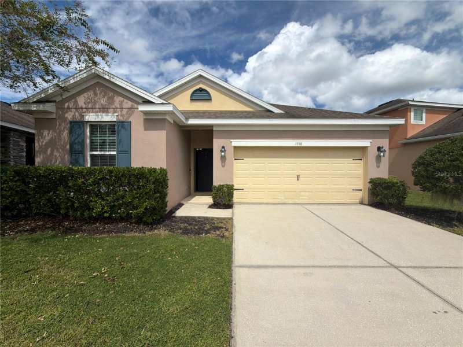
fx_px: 187
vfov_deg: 85.7
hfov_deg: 102.1
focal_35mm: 14
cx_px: 232
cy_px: 174
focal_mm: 2.22
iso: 20
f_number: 2.2
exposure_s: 1/2165
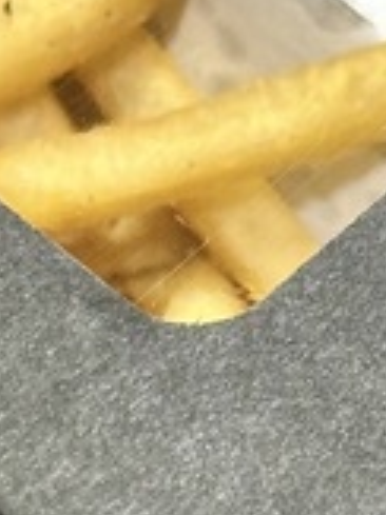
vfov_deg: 6.5
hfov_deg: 4.9
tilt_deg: -58.1
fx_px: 4496
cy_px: 543
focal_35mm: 302
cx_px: -184
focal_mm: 6.86
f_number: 1.78
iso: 80
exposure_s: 1/50
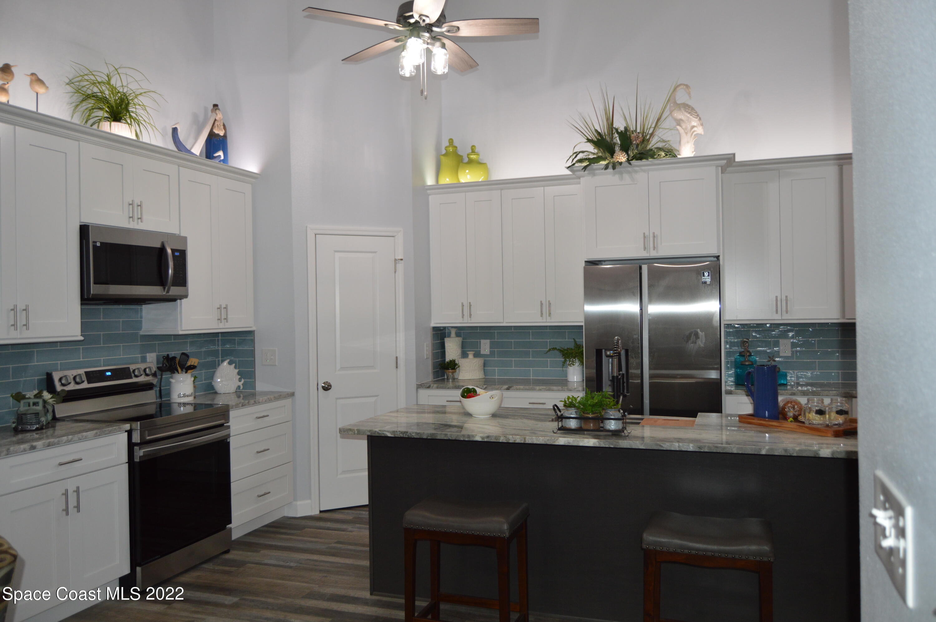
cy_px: 311
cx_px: 468
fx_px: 701
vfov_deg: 47.8
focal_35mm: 27
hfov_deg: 67.4
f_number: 4
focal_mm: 18
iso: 400
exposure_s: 1/60
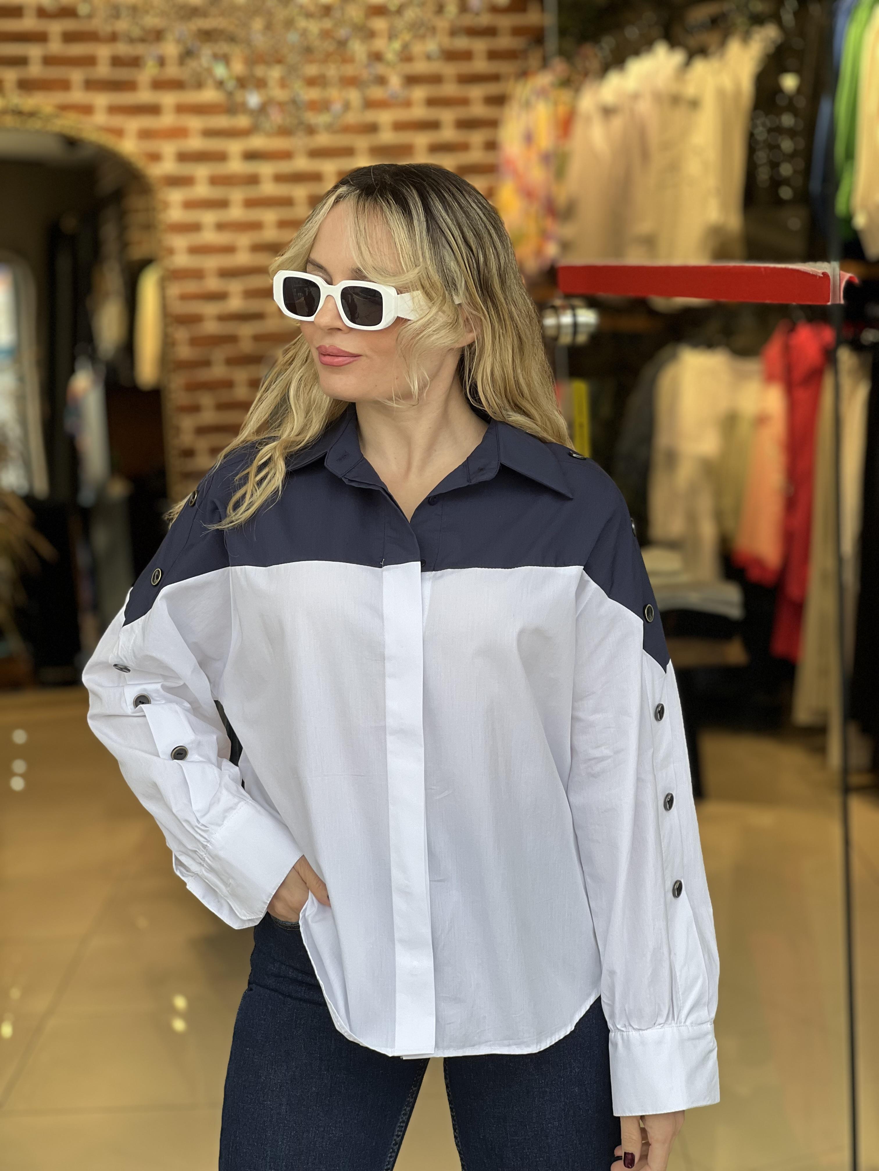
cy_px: 586
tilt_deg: -6.8
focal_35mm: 77
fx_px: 2607
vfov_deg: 25.3
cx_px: 440
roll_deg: +1.7
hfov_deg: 19.1
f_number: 2.8
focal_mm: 9
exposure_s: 1/100
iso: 32
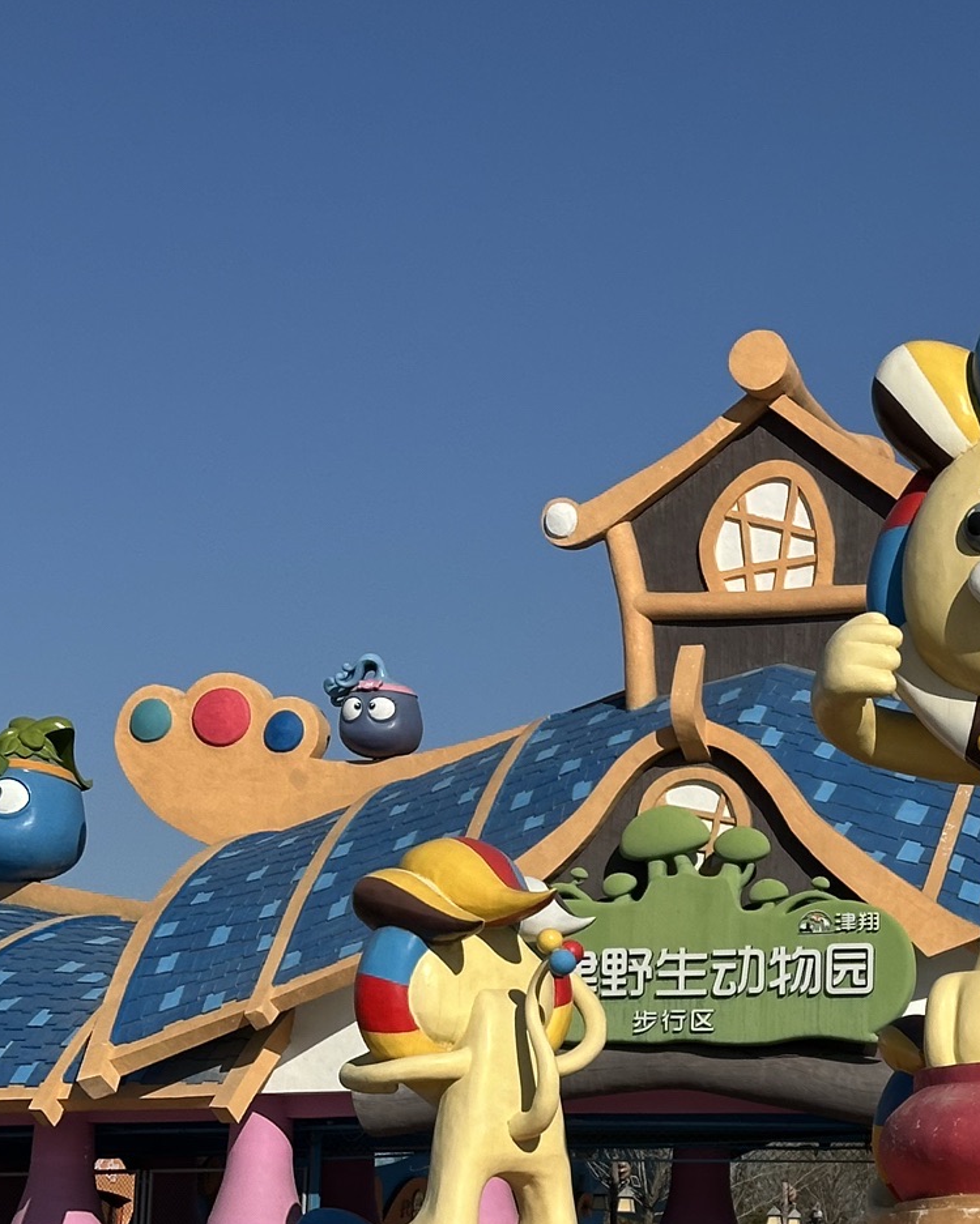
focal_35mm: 100
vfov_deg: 19.0
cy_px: 955
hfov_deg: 14.9
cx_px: 1128
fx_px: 3624
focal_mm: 6.86
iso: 64
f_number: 1.78
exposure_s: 1/7634
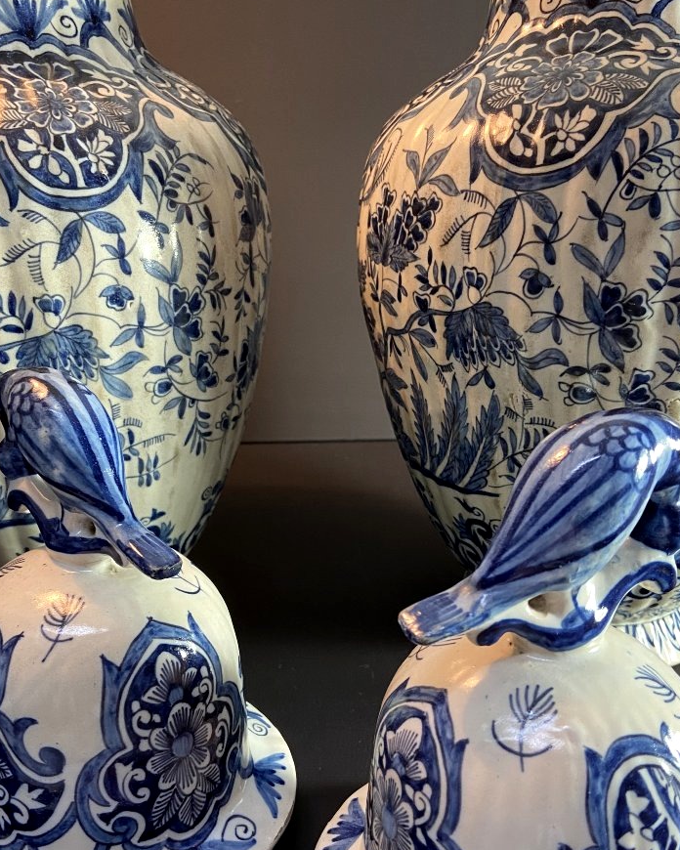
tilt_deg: -21.5
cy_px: 477
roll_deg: +1.3
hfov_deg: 42.2
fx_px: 880
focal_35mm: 35
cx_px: 321
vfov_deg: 51.4
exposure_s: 1/50
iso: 160
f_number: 1.8
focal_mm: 4.25
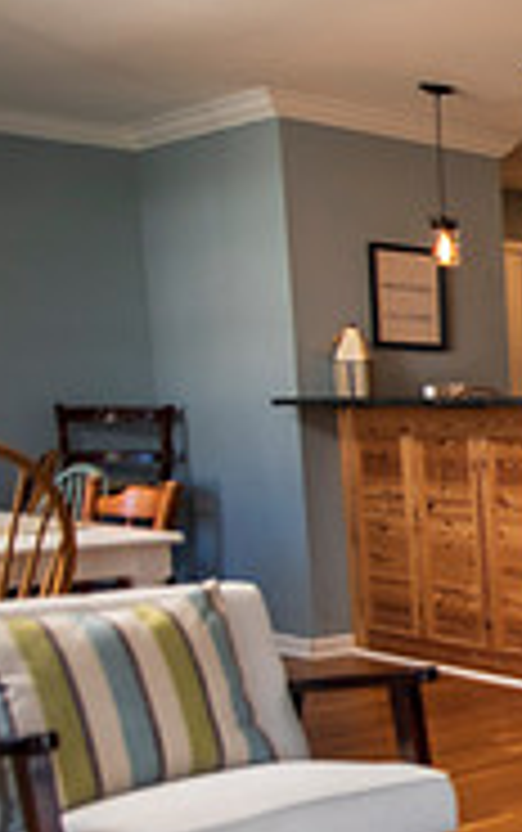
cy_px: 528
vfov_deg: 38.5
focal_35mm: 52
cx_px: 1242
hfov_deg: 15.1
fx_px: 1181
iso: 400
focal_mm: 16
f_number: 2.8
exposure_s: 1/250
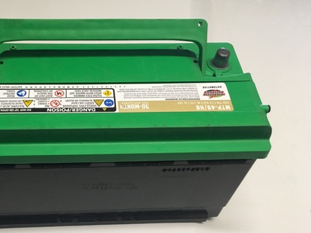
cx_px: 100
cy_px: 146
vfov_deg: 35.0
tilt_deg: -42.3
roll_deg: -0.4
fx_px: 368
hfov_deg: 45.0
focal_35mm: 41
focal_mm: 4.15
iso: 125
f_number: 2.2
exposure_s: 1/30
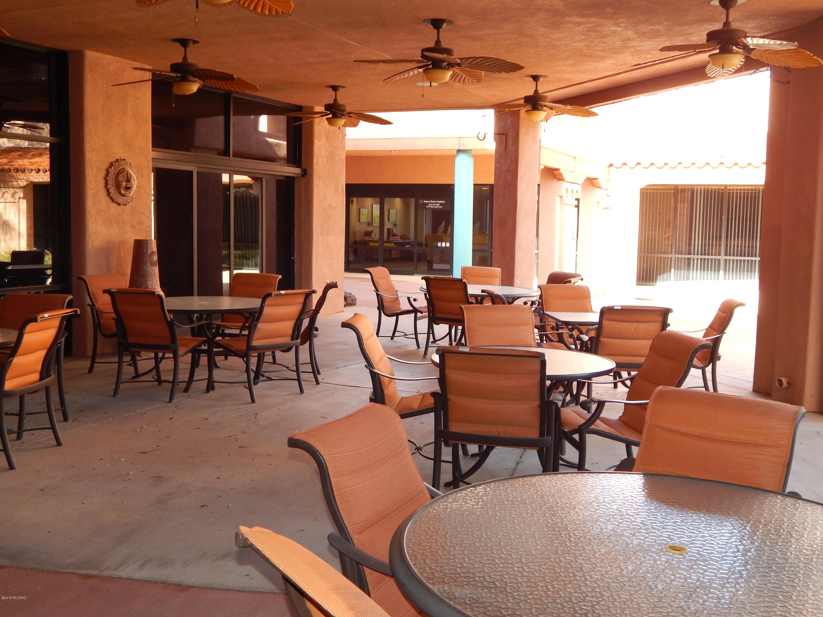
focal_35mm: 38
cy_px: 308
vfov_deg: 37.7
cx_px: 412
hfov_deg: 49.0
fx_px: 903
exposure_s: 1/80
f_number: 3.4
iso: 180
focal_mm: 6.8
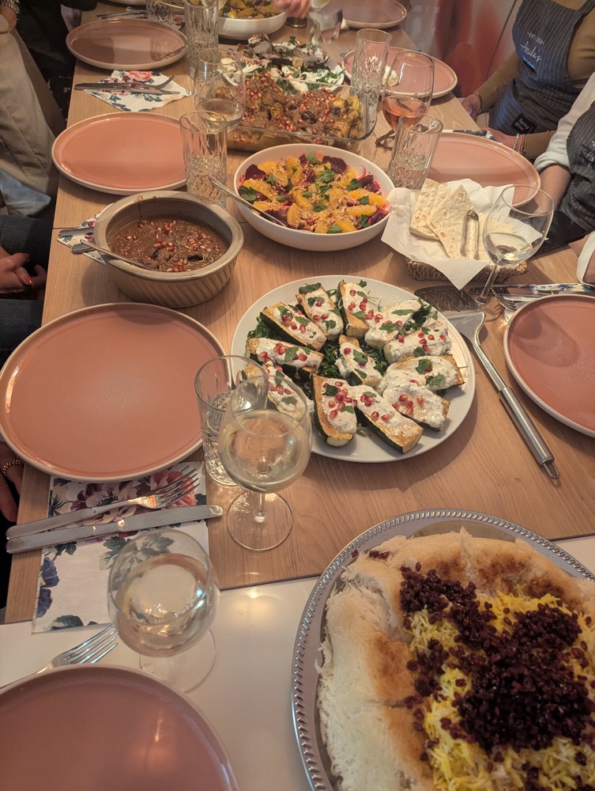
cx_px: 298
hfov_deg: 56.9
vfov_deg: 71.5
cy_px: 396
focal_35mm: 24
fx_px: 549
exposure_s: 1/50
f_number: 1.85
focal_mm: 6.81
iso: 845
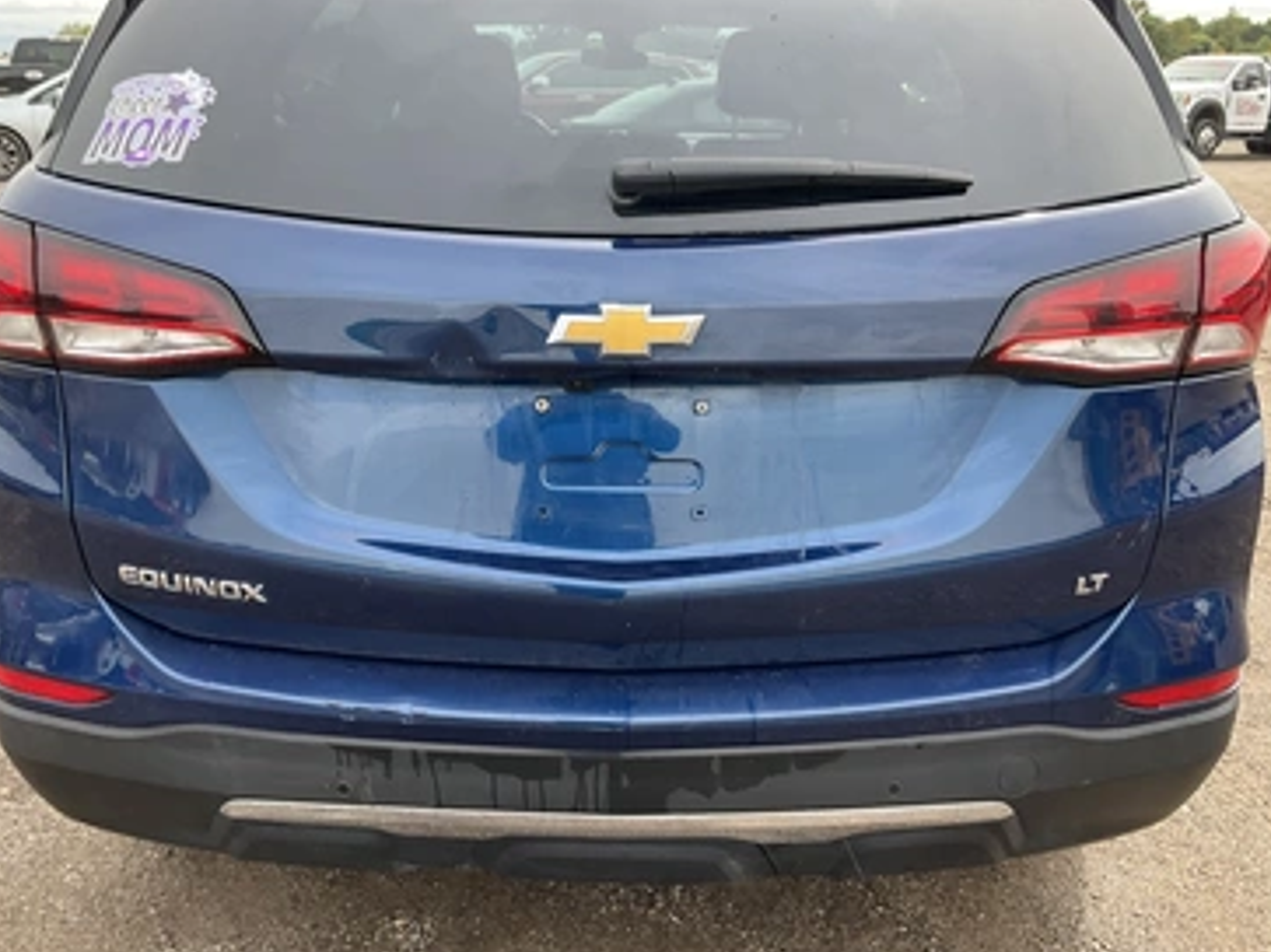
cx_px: 623
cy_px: 462
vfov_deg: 44.1
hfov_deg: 56.8
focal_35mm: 32
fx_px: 1175
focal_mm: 3
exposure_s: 1/273
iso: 25
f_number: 1.8
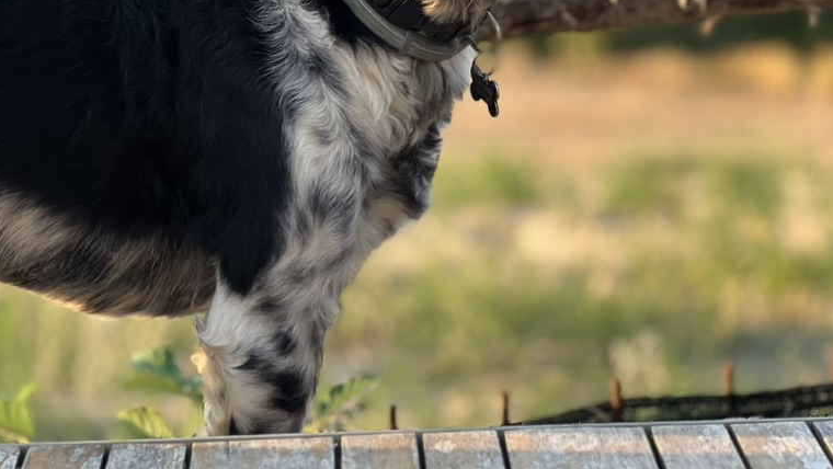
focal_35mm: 113
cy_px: -91
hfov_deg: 18.9
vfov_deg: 10.6
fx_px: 2497
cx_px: 416
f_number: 2.8
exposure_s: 1/121
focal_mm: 9
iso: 64
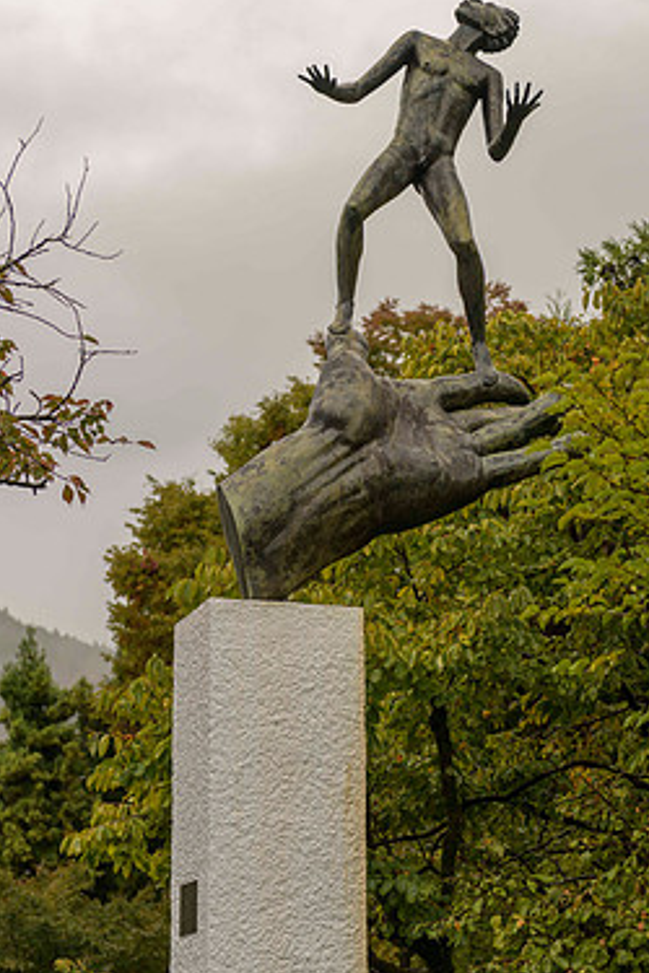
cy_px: 444
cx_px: 280
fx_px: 2271
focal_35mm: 84
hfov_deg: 16.3
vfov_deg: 24.2
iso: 64
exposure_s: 1/500
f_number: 4
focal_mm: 70
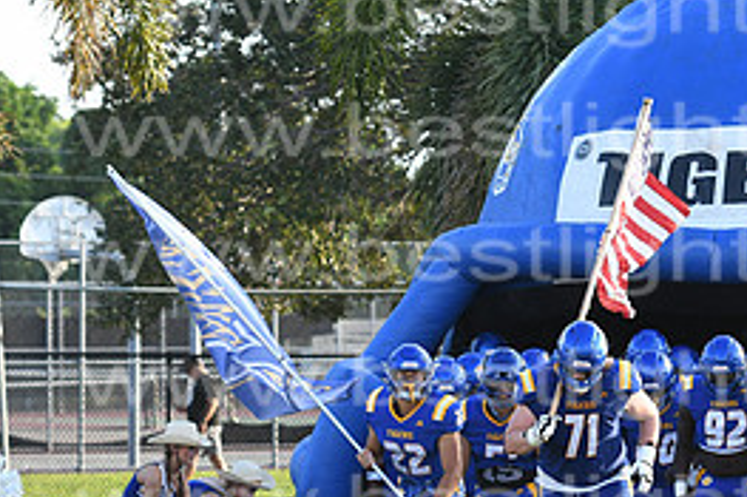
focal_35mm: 384
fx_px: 7963
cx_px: 727
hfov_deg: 5.4
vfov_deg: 3.6
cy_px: 447
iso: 320
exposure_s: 1/500
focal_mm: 116
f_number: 5.6
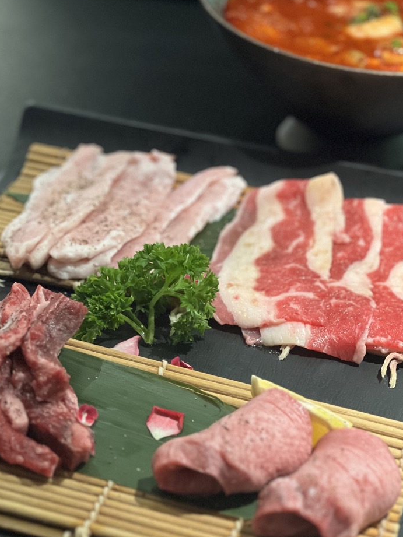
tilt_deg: -33.1
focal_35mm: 107
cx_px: 181
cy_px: 355
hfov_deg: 13.8
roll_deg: -4.8
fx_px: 1661
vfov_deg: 18.3
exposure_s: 1/40
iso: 320
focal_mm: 9
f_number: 2.8
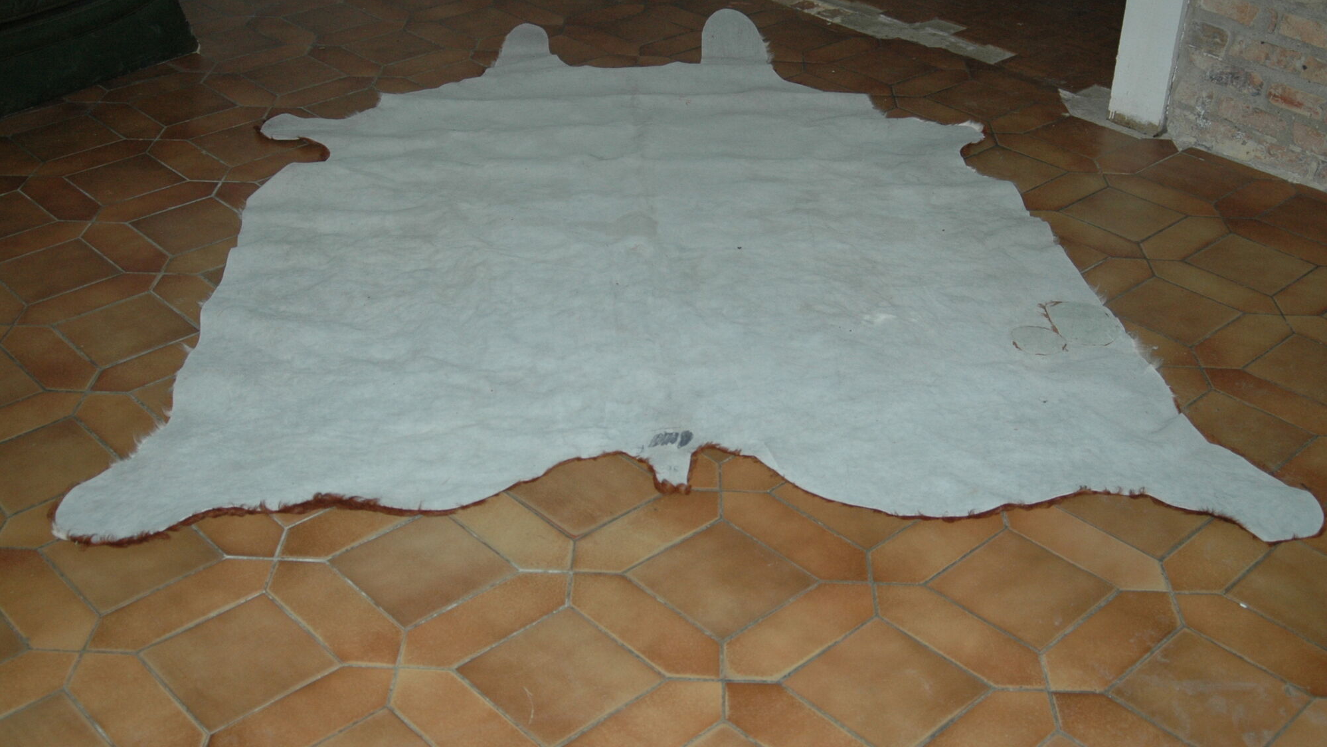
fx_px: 1548
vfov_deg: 27.1
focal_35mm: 44
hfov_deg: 46.4
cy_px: 322
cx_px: 664
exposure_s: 1/60
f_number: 3.5
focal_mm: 28
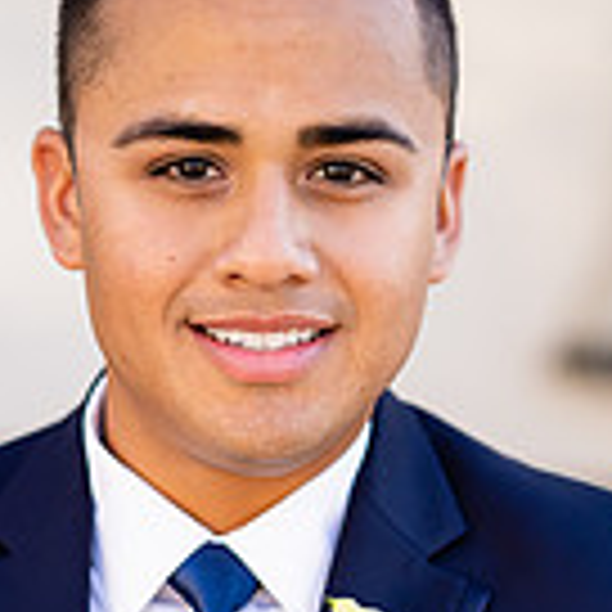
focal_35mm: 141
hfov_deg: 12.4
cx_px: 238
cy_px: 680
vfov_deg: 12.2
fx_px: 2820
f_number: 1.4
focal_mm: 50
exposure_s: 1/1250
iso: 160
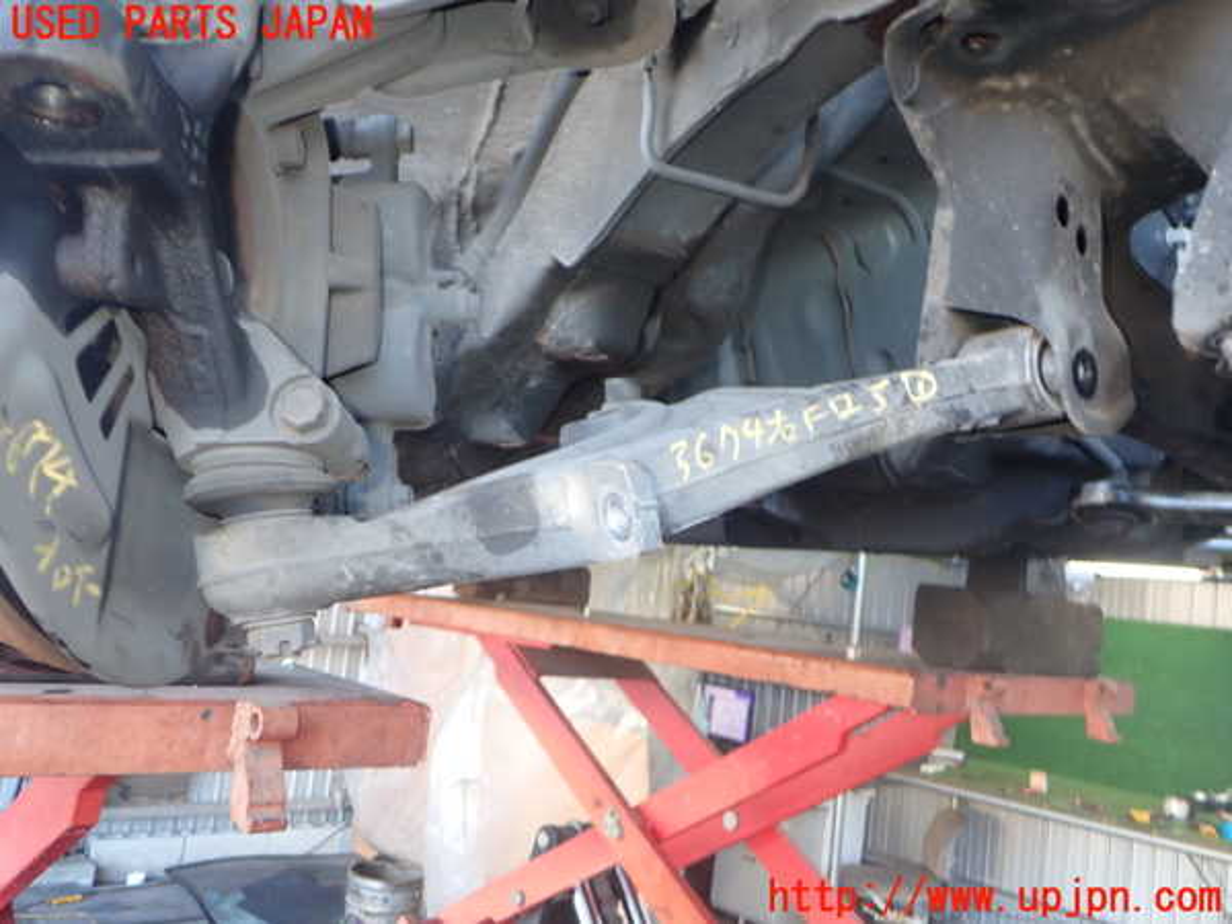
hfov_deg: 60.0
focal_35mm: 30
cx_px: 616
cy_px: 462
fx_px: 1068
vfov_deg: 46.8
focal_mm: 5.4
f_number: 2.3
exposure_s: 1/30
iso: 200
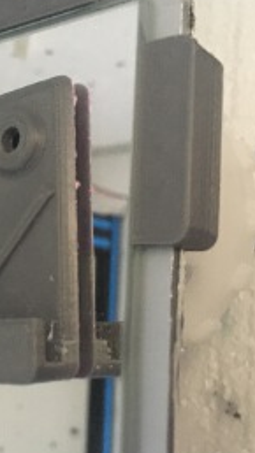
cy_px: 212
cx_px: 23
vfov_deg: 42.1
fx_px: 589
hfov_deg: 23.7
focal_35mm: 49
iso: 250
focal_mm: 4.15
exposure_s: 1/17
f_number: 2.2
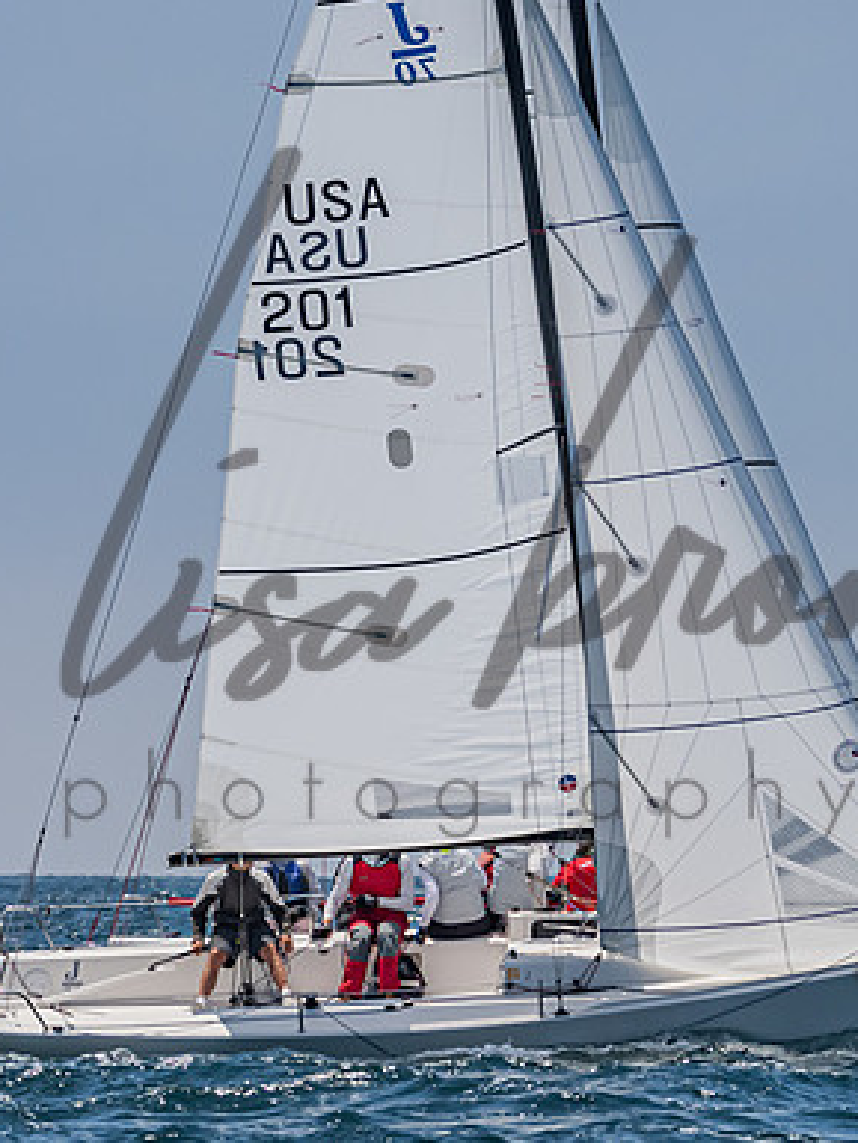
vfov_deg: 3.2
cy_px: 678
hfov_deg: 2.4
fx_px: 20776
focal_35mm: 629
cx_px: -69
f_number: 6.3
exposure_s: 1/3200
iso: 400
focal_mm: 220
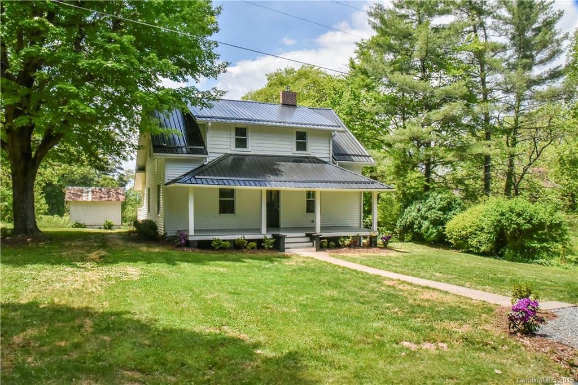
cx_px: 289
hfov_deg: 65.5
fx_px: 450
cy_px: 192
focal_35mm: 28
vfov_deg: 46.4
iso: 4000
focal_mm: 28
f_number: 22
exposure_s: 1/500
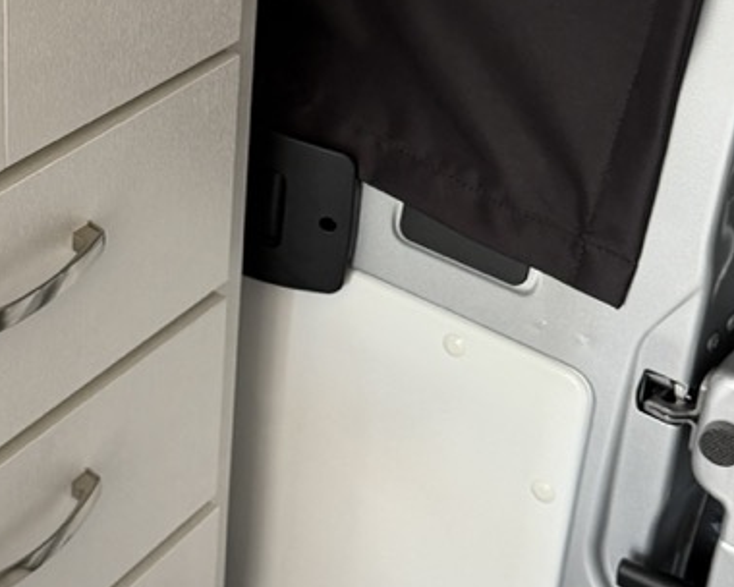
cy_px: 98
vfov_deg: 19.2
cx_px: 226
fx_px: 1716
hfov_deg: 24.0
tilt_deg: -26.2
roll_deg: -5.4
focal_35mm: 79
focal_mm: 6.76
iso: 250
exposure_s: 1/60
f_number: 1.78
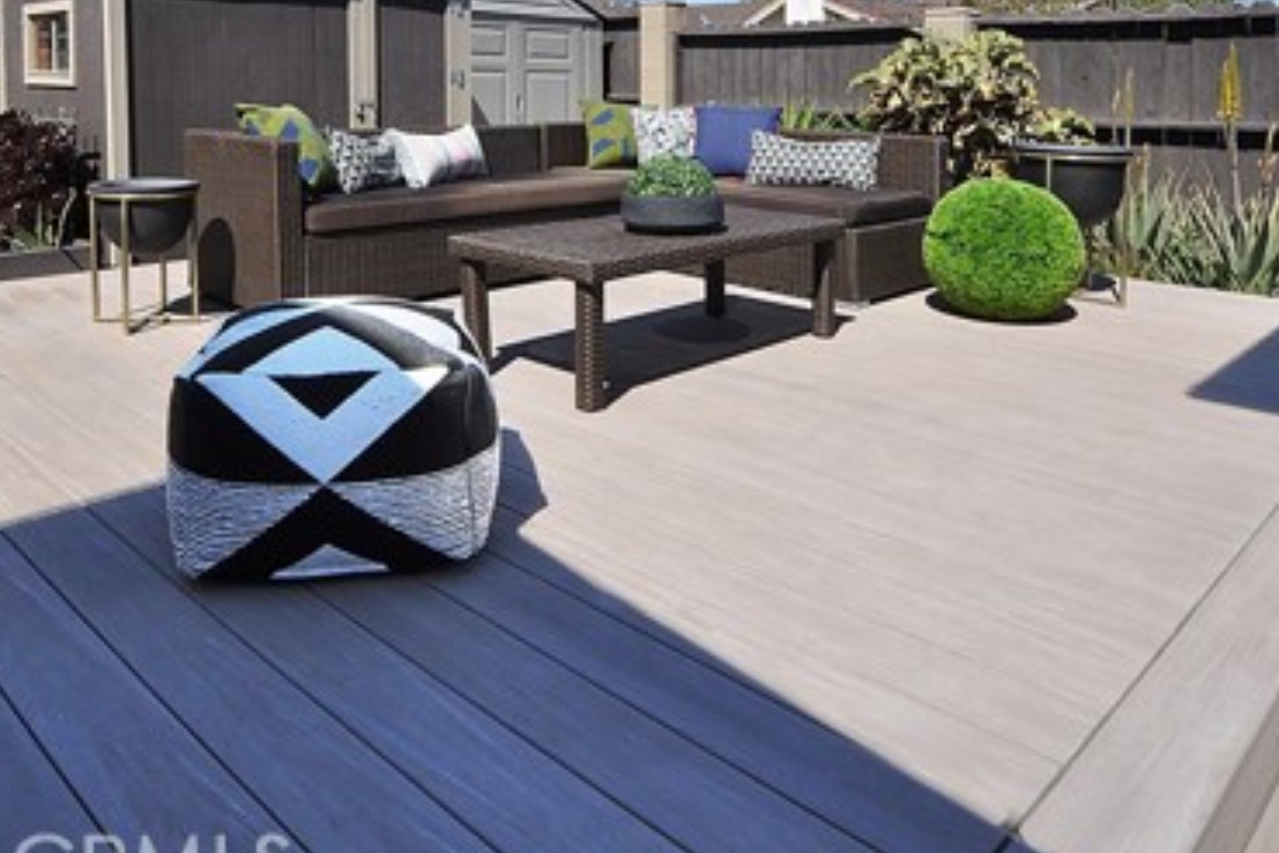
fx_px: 924
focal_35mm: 26
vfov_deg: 47.0
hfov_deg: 69.0
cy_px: 177
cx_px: 537
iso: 200
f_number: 14
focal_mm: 10
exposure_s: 1/200
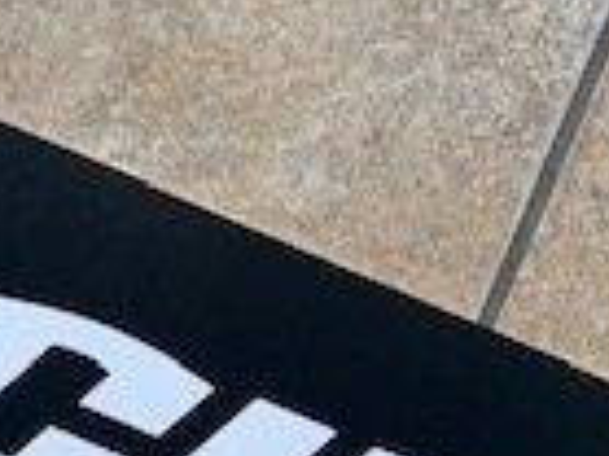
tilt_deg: -83.7
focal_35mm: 120
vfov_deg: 11.7
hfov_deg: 16.1
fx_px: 2109
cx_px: 596
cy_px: 719
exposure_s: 1/118
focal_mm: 4.25
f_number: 1.8
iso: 100
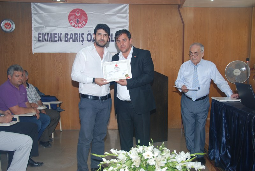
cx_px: 128
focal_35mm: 39
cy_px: 86
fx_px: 277
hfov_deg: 49.5
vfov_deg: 34.4
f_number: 4
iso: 200
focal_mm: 26
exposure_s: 1/60
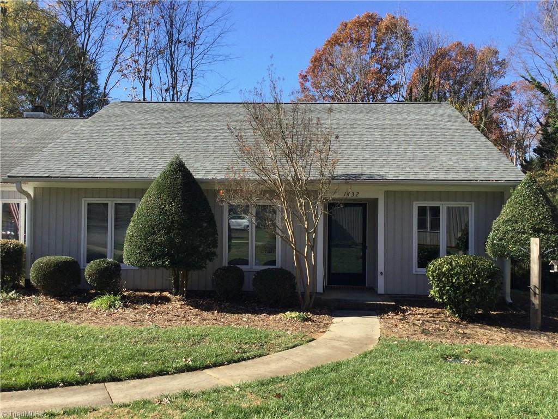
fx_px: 500
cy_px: 210
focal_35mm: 31
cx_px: 279
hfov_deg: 58.4
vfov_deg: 45.4
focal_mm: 3.3
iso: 25
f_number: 2.4
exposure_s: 1/574
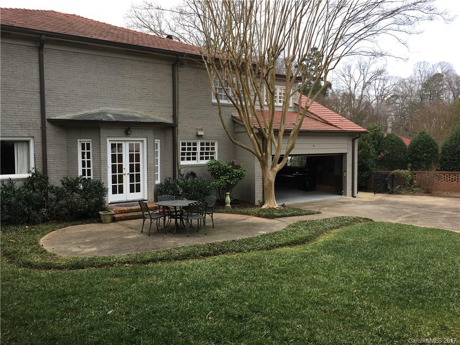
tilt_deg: -2.4
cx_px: 230
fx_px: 385
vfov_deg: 48.2
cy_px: 172
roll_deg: -1.8
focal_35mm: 29
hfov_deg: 61.7
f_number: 2.2
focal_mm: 4.15
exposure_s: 1/120
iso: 25
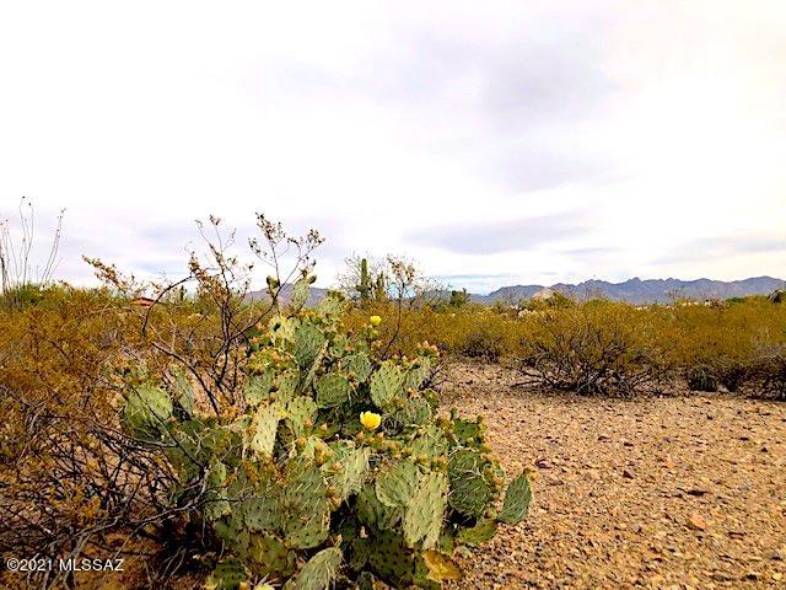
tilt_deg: +2.0
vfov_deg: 49.7
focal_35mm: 28
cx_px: 393
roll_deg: +2.0
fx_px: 636
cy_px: 295
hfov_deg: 63.4
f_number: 1.8
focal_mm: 3.99
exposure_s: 1/2404
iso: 20
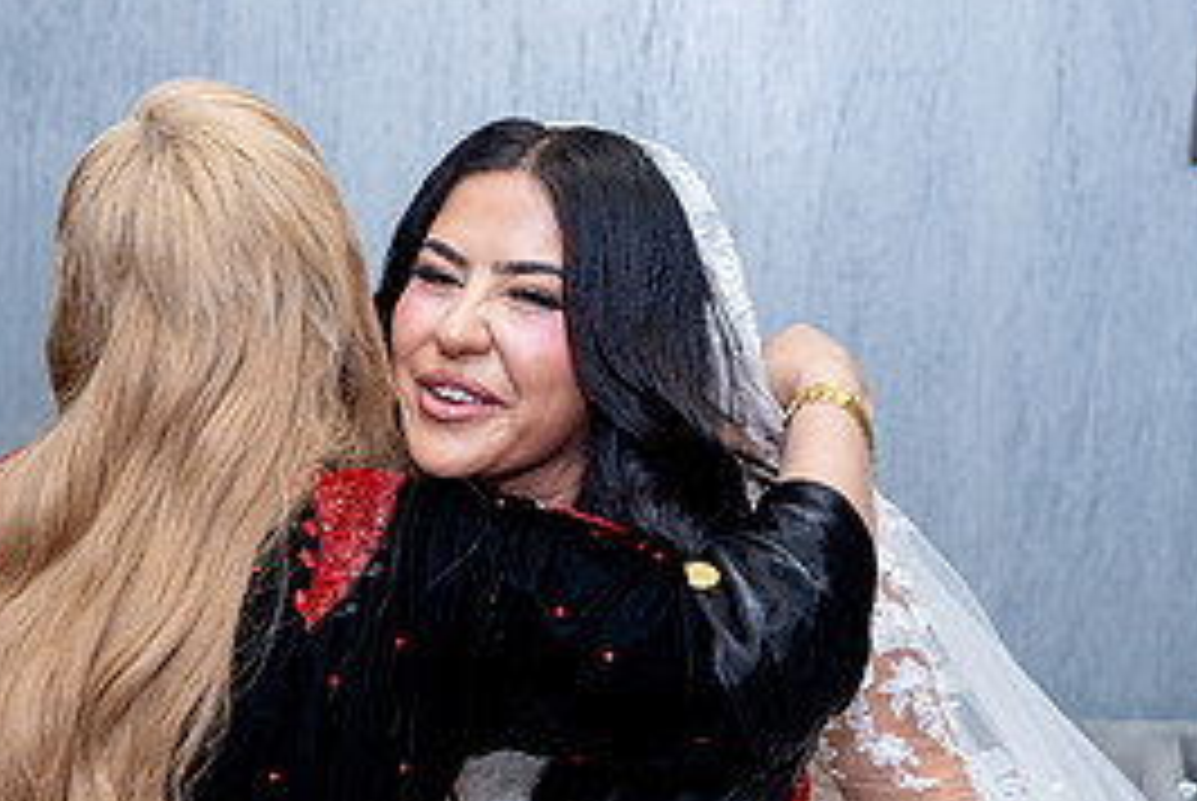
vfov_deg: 22.1
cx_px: 189
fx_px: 2030
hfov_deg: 31.7
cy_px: 592
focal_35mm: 61
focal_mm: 28
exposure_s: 1/160
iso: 1000
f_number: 2.8
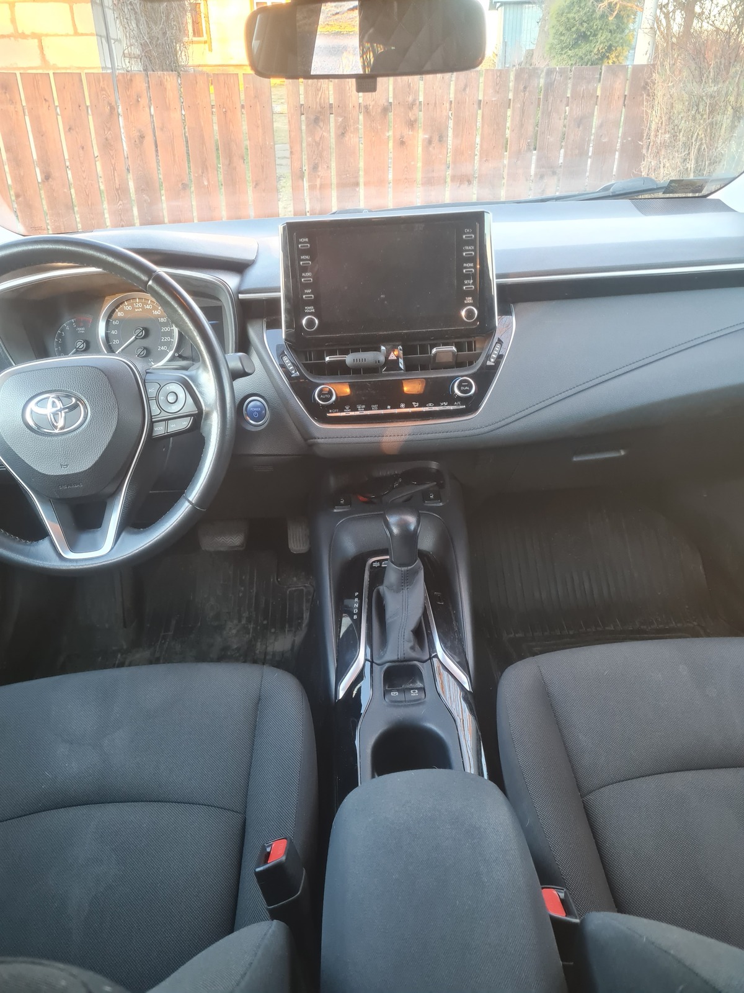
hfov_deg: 53.1
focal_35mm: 26
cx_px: 372
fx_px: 745
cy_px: 496
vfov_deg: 67.3
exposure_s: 1/50
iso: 500
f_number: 1.8
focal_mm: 5.4
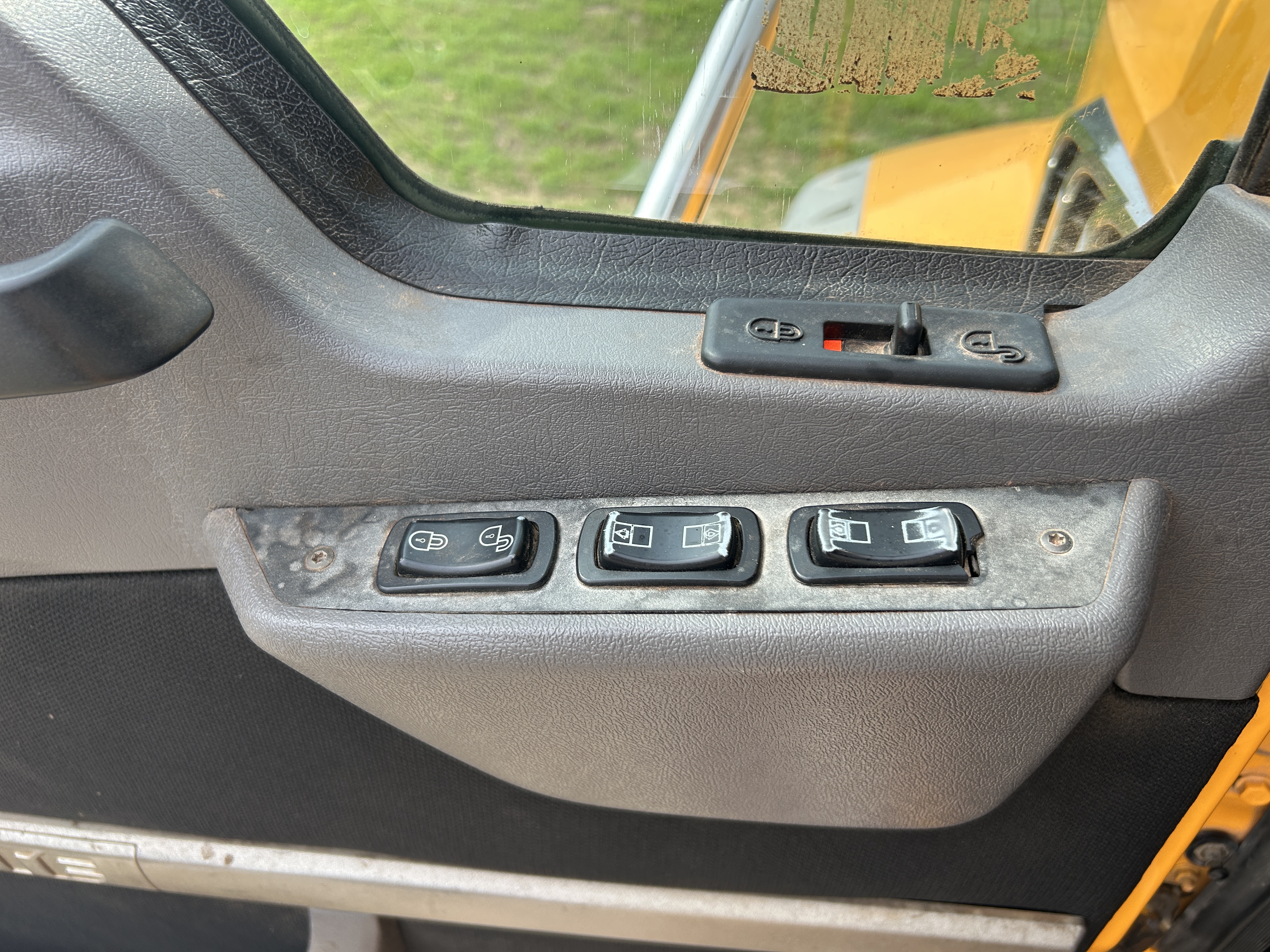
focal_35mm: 26
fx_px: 954
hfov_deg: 67.3
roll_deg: +0.0
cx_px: 635
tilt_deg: -42.5
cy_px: 476
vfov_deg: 53.1
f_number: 1.5
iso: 50
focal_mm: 5.7
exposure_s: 1/696
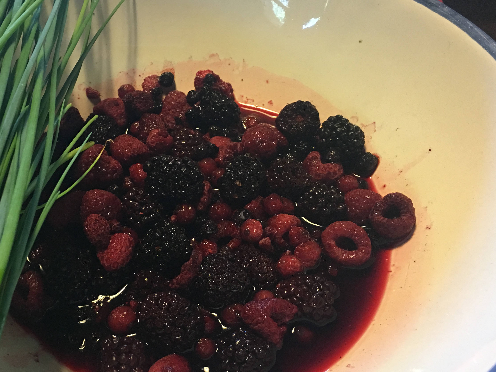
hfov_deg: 45.4
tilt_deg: -48.4
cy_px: 195
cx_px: 185
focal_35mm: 41
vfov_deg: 35.1
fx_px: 587
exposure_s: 1/17
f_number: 2.2
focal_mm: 4.15
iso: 125
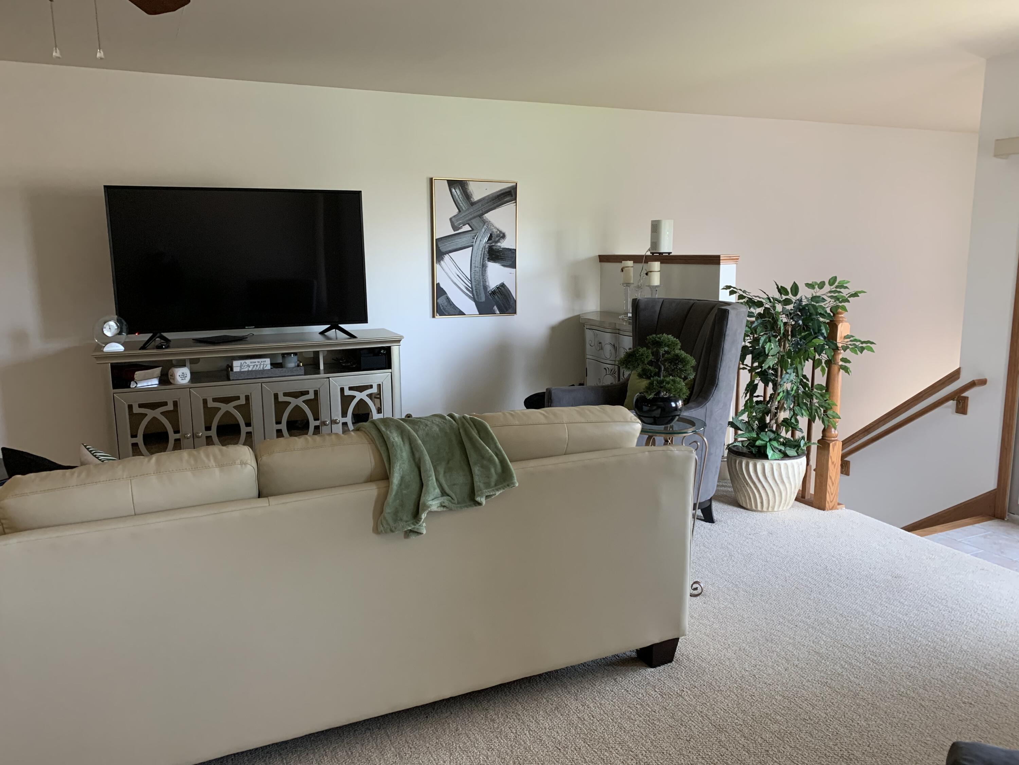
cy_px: 382
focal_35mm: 26
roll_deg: +1.0
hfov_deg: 67.3
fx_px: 765
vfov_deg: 53.1
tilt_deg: -10.3
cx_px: 510
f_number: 1.8
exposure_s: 1/60
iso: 160
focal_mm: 4.25
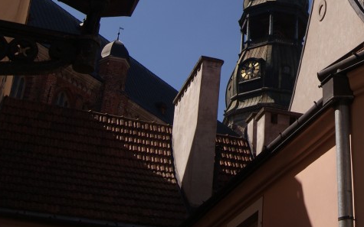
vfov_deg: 19.1
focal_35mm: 66
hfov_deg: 29.4
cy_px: -9
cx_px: 346
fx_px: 655
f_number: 10
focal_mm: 20
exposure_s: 1/100
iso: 100
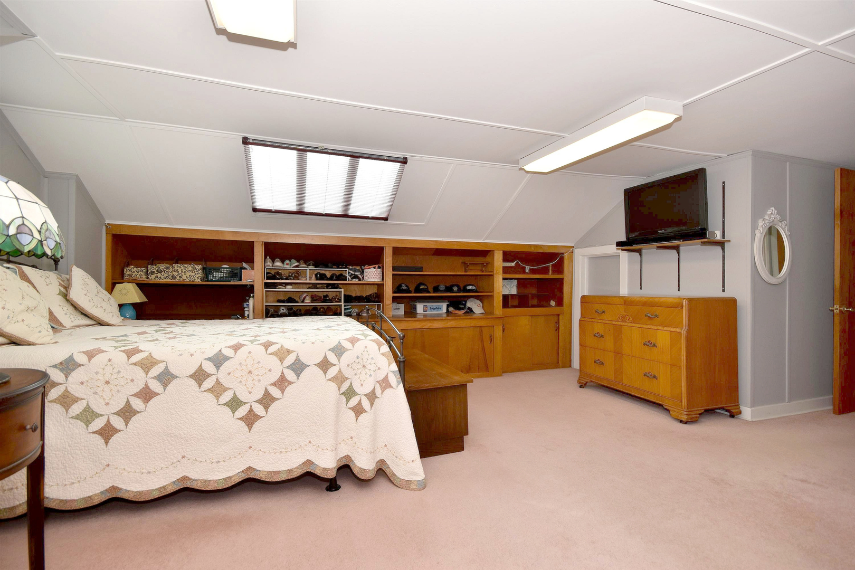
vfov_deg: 72.1
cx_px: 428
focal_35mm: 16
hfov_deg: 95.0
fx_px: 392
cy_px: 285
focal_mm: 11
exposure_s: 1/30
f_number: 8
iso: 200
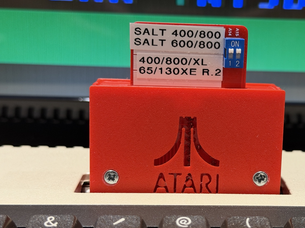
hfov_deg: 29.2
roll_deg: -2.3
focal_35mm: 66
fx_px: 581
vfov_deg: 22.2
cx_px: 205
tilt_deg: -13.6
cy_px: 137
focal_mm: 6.76
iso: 250
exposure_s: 1/60
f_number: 1.78
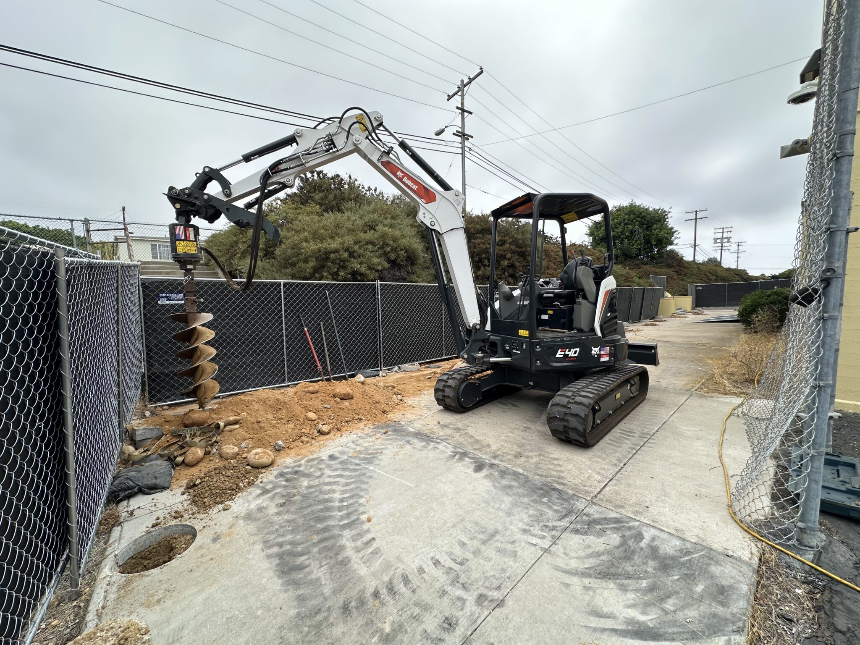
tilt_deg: -4.7
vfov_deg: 85.7
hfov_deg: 102.1
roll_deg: +1.4
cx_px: 430
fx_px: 348
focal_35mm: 14
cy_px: 322
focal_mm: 2.22
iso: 40
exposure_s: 1/703
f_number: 2.2
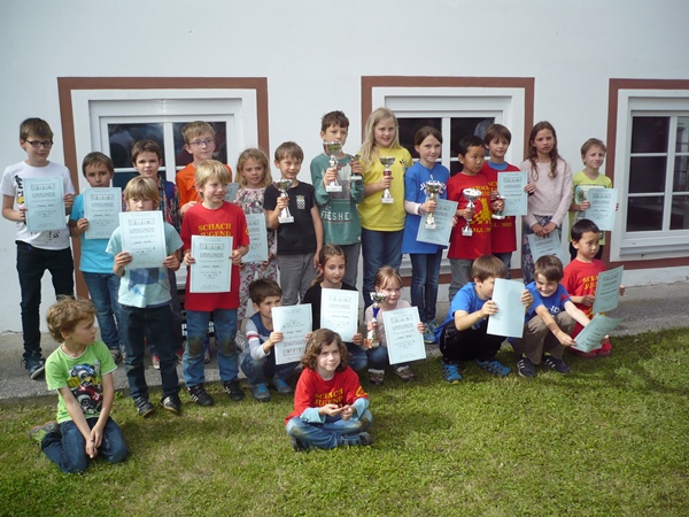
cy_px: 258
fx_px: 697
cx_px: 344
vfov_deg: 40.7
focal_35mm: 35
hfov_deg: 52.6
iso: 100
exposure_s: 1/400
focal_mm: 5.8
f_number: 2.8
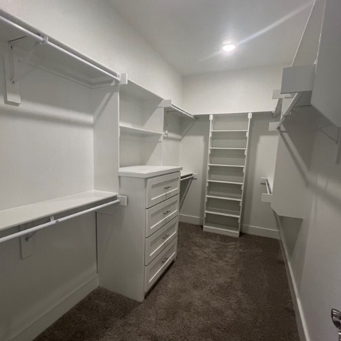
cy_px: 184
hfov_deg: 80.5
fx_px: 201
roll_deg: -1.3
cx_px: 153
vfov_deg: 80.6
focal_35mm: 18
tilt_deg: -8.6
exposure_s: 1/60
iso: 125
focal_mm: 1.57
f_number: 1.8
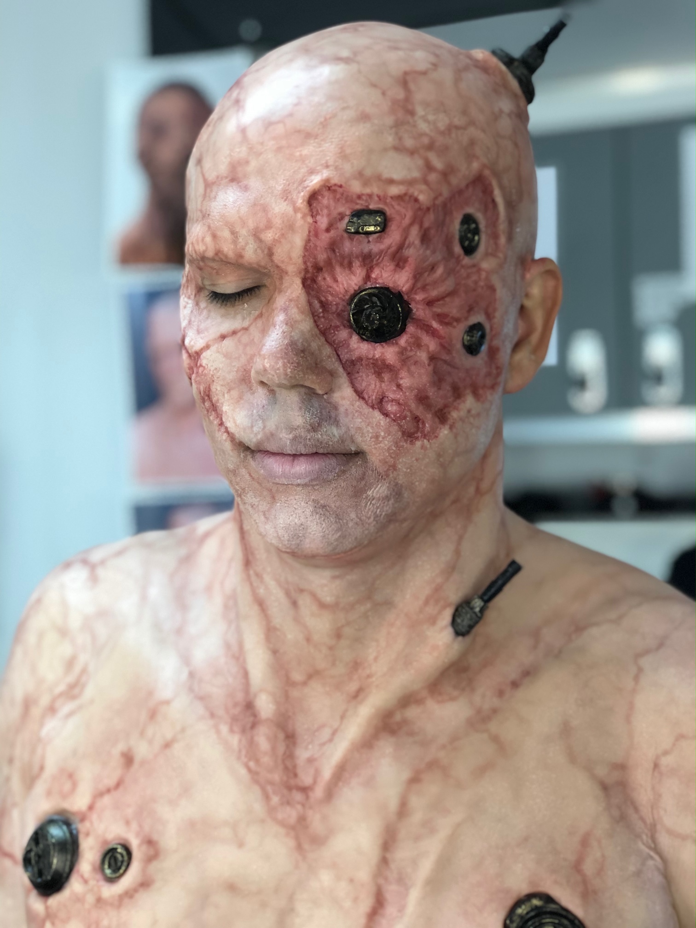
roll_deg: +1.8
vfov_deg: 33.8
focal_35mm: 57
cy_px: 464
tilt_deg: -0.5
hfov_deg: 25.7
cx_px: 348
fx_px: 1528
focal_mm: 6.6
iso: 80
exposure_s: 1/60
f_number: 2.8
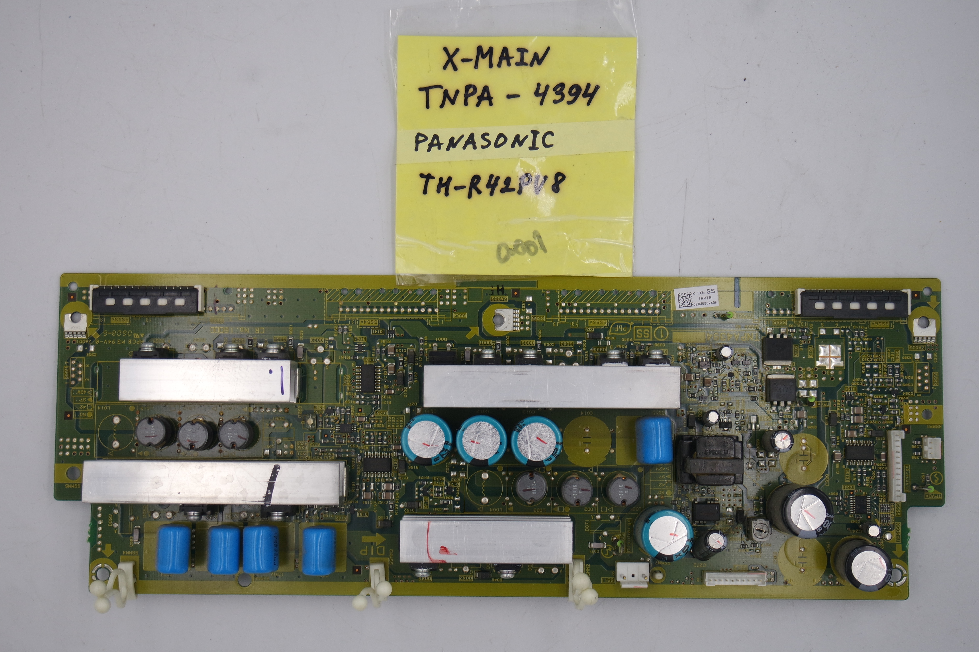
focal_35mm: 51
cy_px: 326
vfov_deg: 26.5
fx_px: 1387
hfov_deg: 38.9
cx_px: 490
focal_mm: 19
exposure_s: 1/125
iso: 160
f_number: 5.6
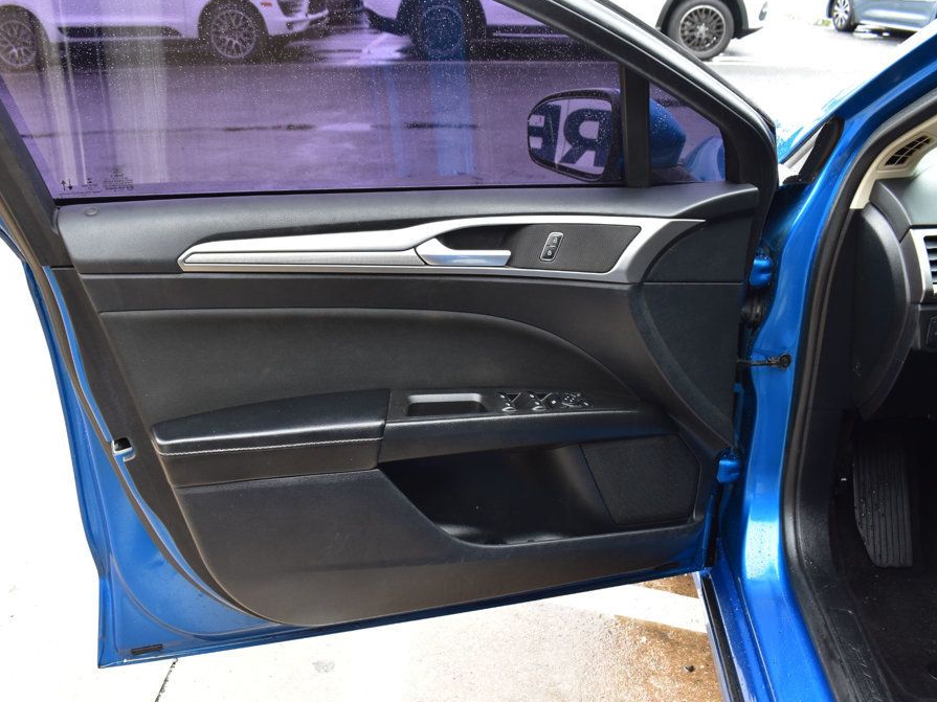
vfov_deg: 42.9
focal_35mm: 33
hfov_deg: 55.3
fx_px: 893
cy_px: 353
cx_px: 427
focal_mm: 20
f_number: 7.1
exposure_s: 1/40
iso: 400
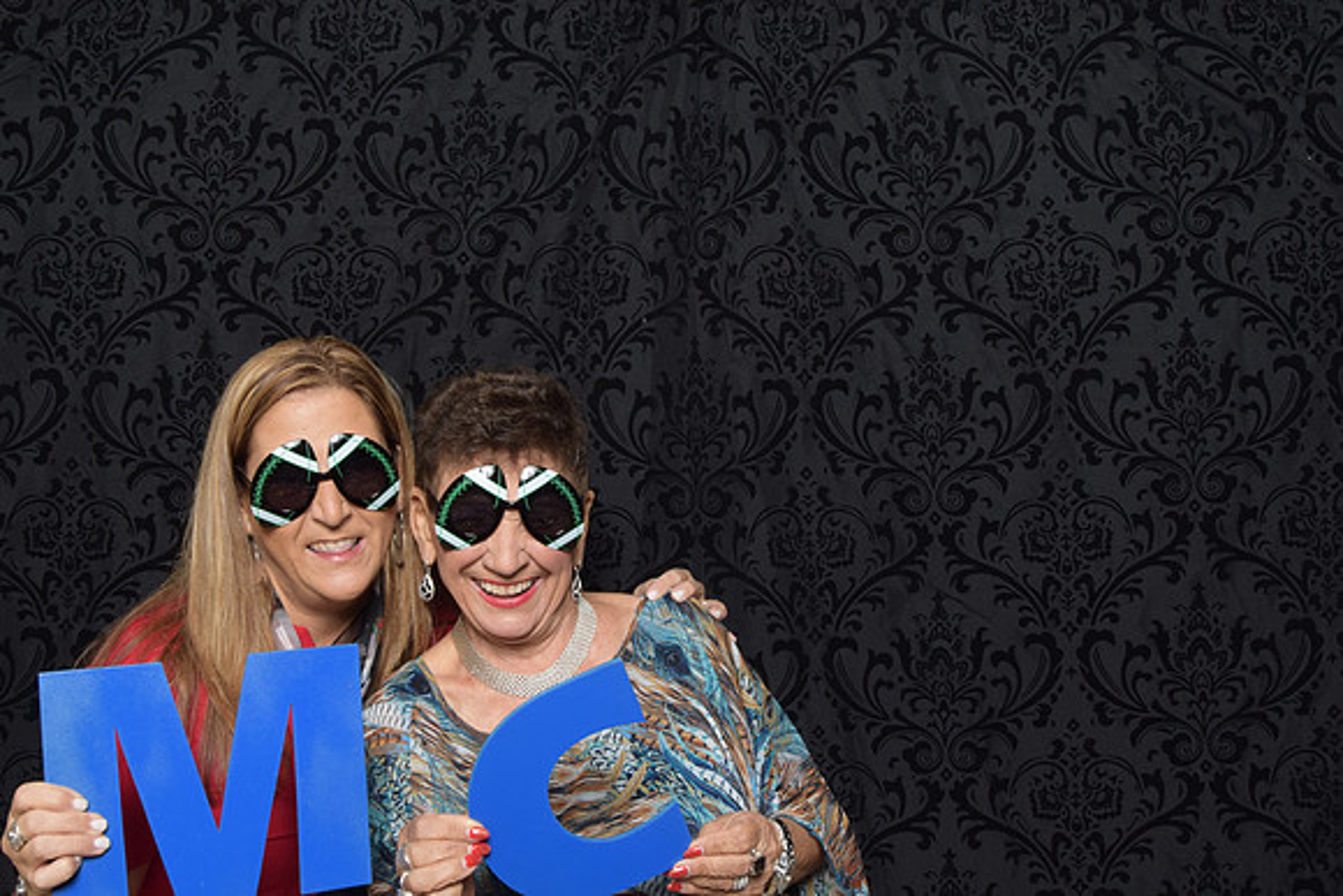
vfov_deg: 34.2
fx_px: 1455
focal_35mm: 39
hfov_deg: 49.5
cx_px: 672
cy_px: 448
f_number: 20
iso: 500
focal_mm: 26
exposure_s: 1/60
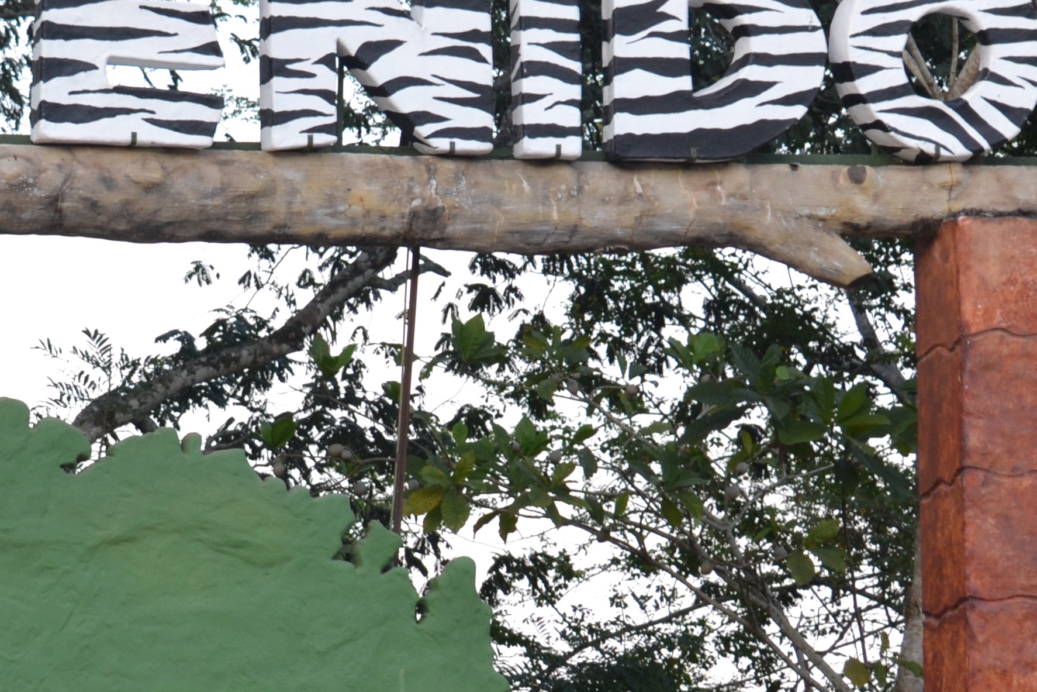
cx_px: 48
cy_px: 641
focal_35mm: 214
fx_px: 6173
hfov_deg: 9.5
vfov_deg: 6.4
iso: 320
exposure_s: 1/125
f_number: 5.6
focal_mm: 55
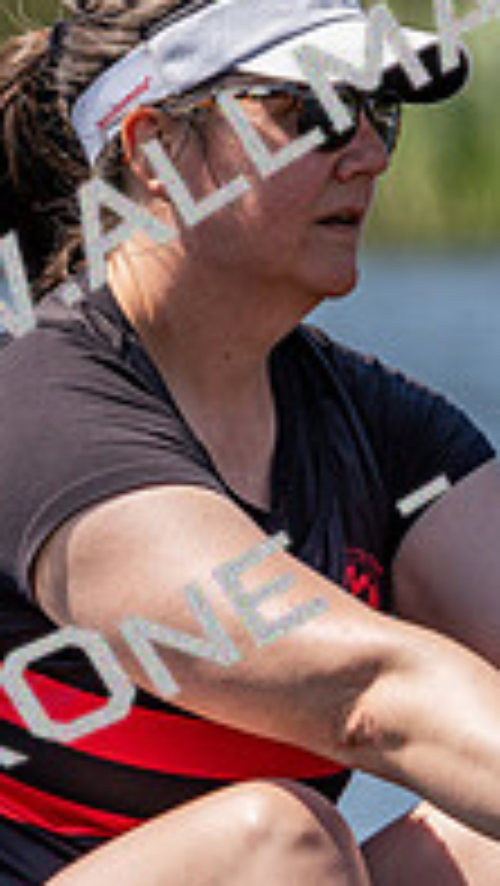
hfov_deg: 1.4
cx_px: 194
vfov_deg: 2.5
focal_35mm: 877
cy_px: 519
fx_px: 20644
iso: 250
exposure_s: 1/2000
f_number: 5.6
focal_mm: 284
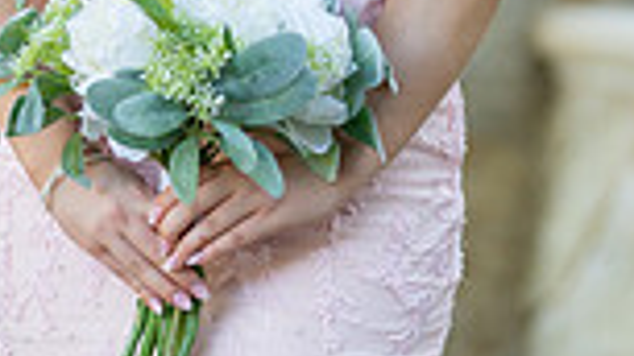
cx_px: 220
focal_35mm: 485
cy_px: -226
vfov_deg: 2.5
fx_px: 8152
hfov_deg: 4.5
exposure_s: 1/320
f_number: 2.8
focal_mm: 117
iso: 640
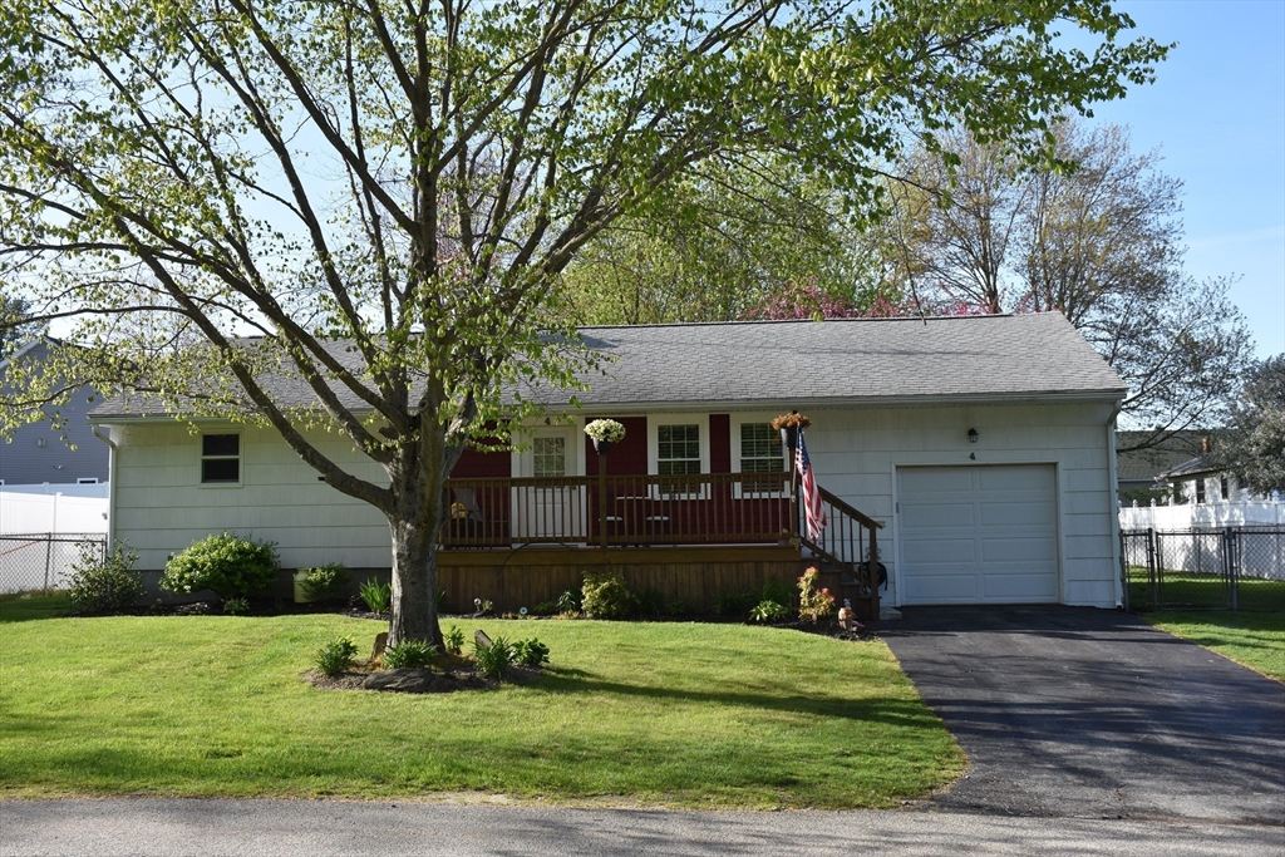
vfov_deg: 36.9
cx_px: 642
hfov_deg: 53.1
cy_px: 428
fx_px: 1285
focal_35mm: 36
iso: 400
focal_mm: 24
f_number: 8
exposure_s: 1/500
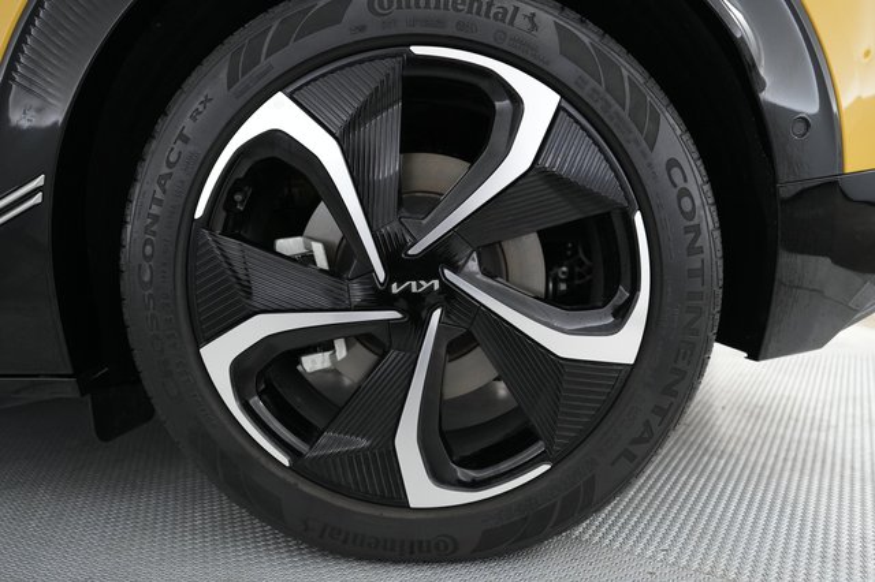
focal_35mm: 25
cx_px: 438
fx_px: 607
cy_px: 291
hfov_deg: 71.5
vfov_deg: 51.2
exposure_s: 1/160
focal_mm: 25
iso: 4000
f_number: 2.8
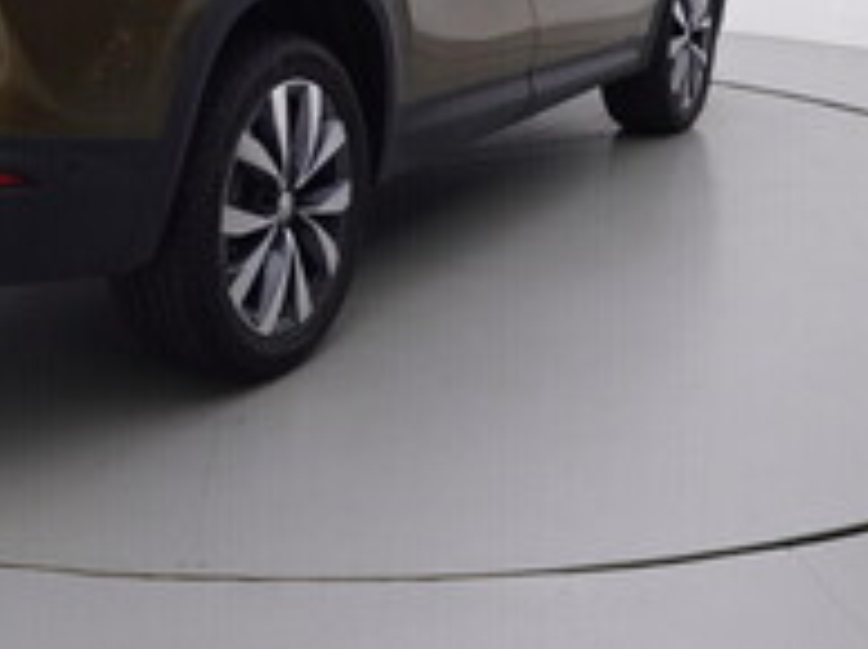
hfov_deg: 31.0
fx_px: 1537
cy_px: 29
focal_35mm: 61
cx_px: 213
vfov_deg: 23.0
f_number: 5
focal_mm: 15
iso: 200
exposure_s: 1/80
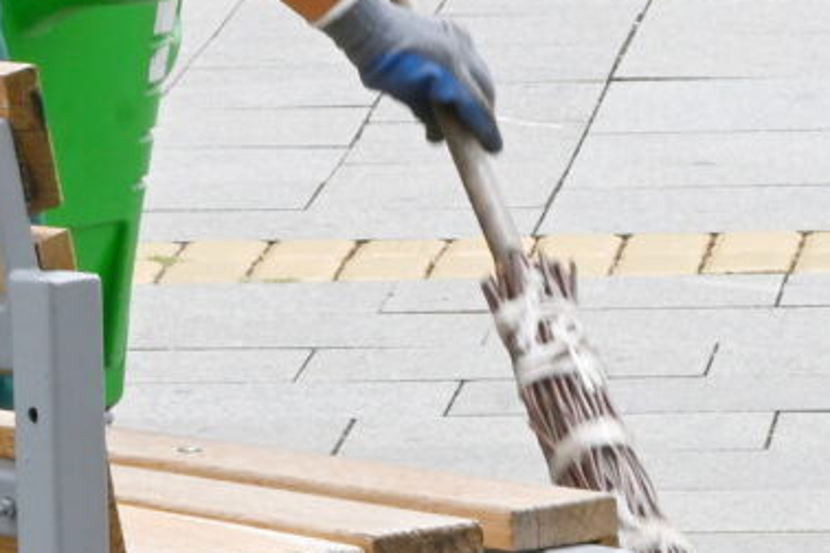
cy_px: -74
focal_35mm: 470
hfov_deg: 4.4
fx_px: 10835
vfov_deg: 2.9
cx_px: 154
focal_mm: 74
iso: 250
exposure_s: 1/100
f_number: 20
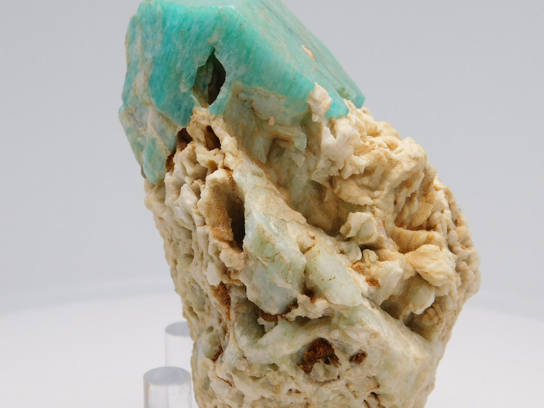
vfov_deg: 18.0
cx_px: 331
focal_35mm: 82
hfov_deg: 23.8
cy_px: 217
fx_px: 1288
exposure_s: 1/200
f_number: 4
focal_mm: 10.4
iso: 125
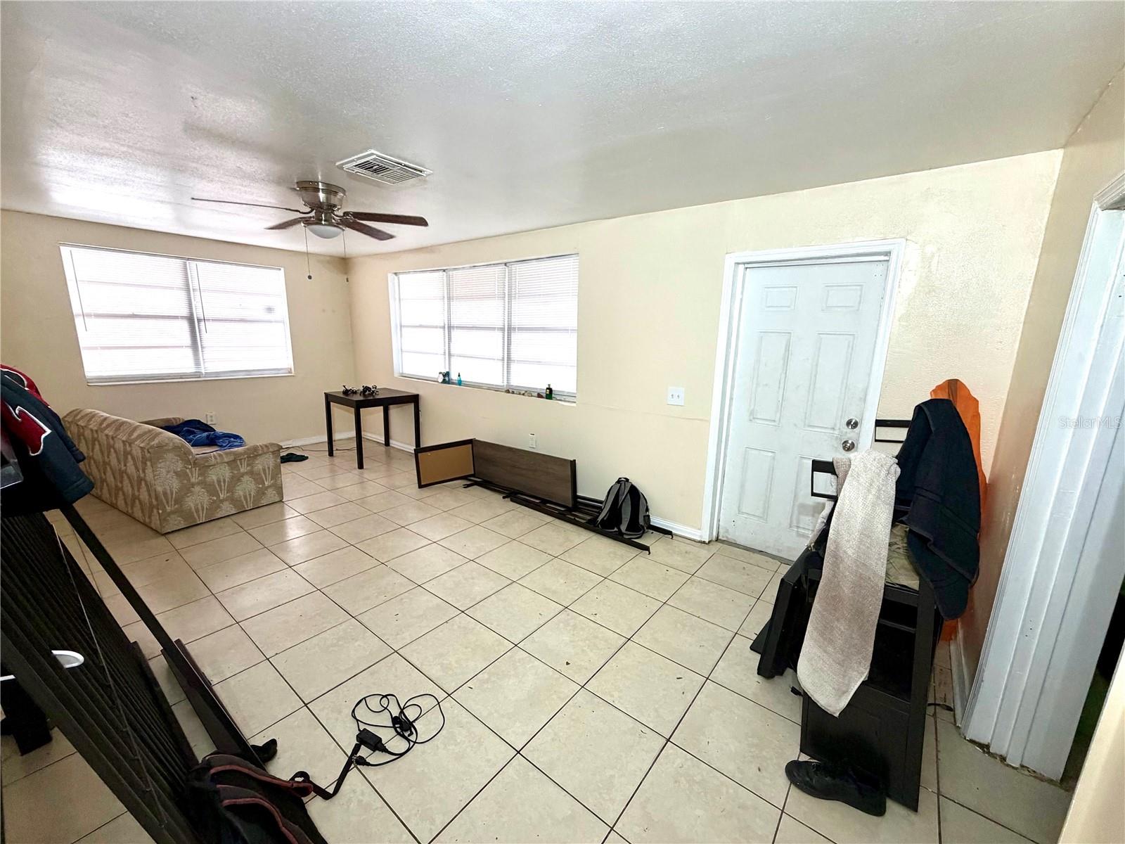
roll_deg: -0.8
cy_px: 422
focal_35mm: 14
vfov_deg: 85.7
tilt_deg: -12.0
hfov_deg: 102.1
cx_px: 562
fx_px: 455
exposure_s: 1/121
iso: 250
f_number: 2.2
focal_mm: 2.22
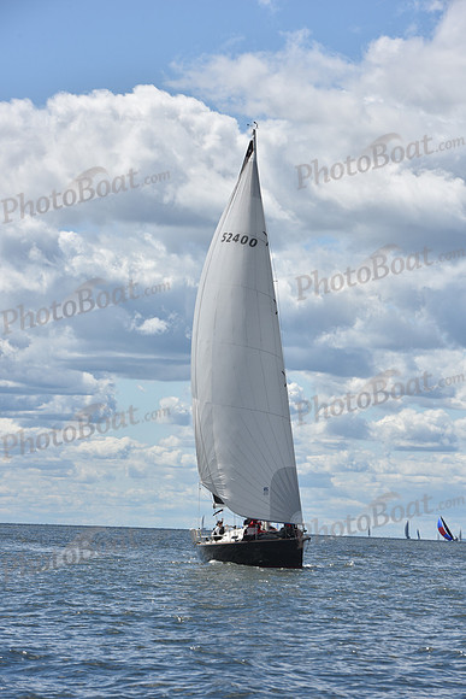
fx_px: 2814
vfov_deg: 14.2
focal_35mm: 145
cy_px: 350
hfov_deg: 9.5
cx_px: 233
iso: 250
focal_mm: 145
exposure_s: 1/800
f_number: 11
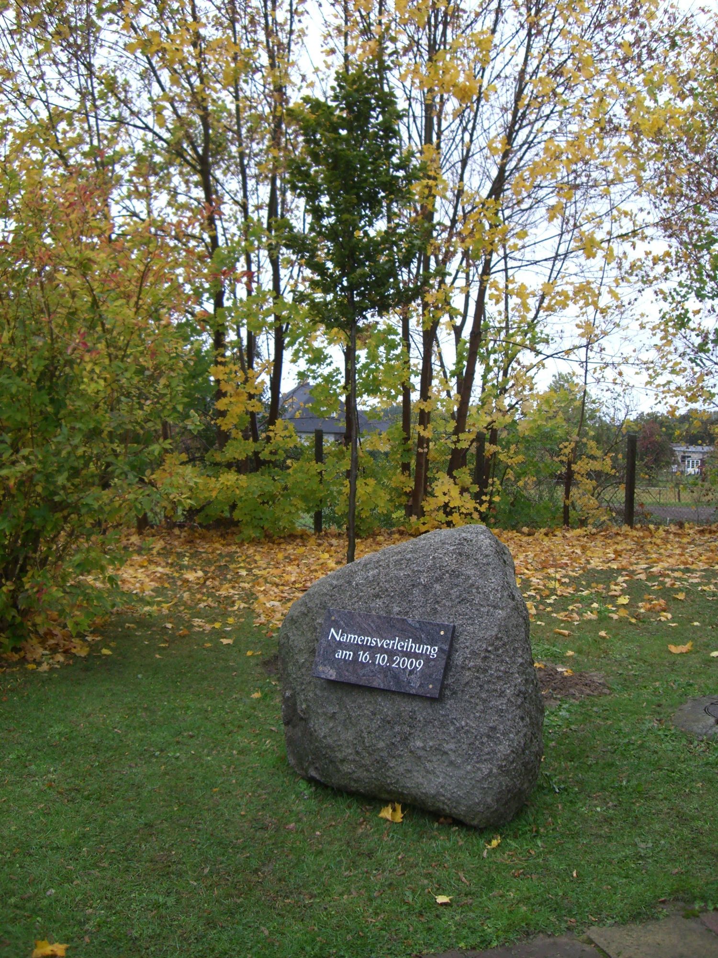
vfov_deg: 49.0
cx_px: 359
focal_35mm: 38
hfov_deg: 37.7
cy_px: 479
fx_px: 1051
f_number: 2.7
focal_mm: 6.2
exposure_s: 1/80
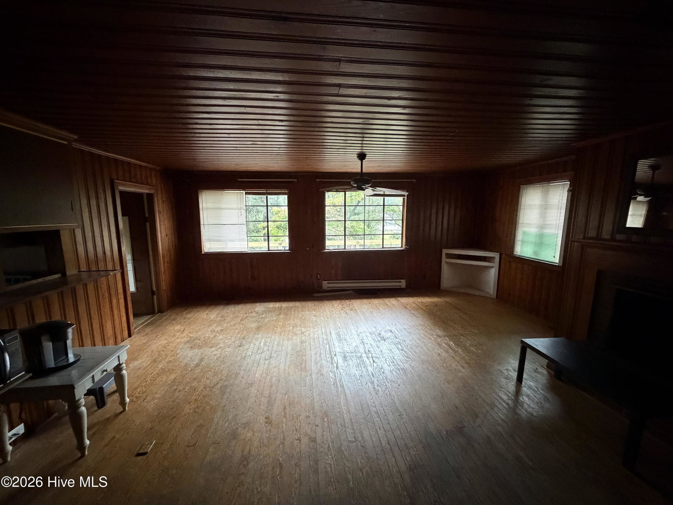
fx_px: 272
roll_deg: -0.5
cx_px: 336
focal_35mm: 14
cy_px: 252
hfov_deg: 102.1
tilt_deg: -9.0
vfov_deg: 85.7
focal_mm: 2.22
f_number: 2.2
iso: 1250
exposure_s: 1/60
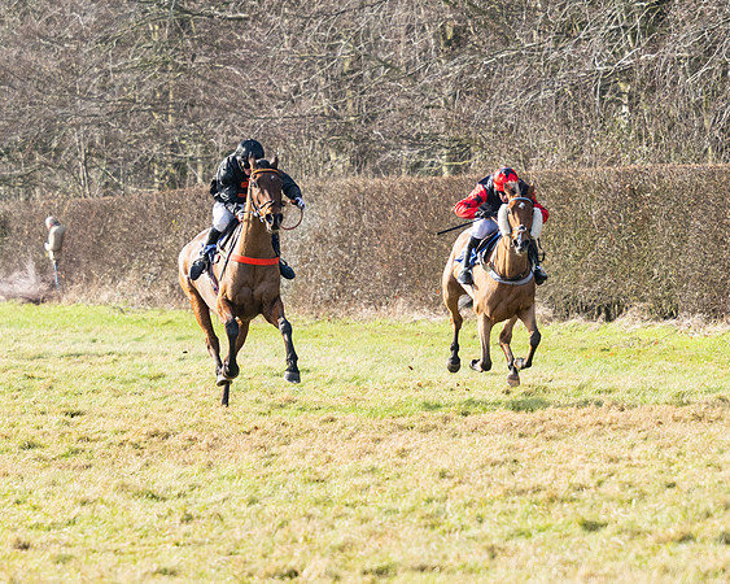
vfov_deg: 4.4
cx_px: 238
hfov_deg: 5.5
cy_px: 346
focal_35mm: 349
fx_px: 7546
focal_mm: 130
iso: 400
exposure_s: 1/2000
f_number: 4
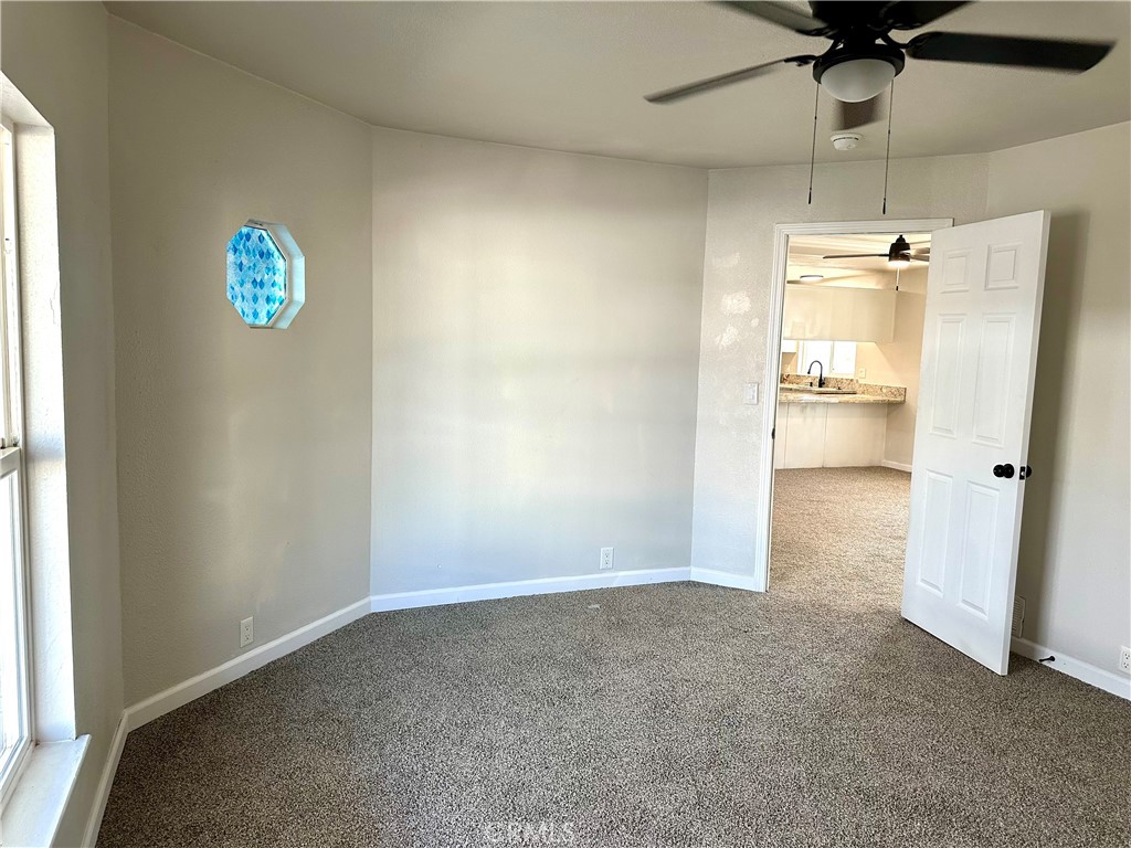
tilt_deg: -5.6
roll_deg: -2.4
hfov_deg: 71.6
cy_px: 424
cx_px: 566
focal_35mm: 24
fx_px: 784
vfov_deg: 56.8
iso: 160
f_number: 1.78
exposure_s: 1/120
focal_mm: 6.86
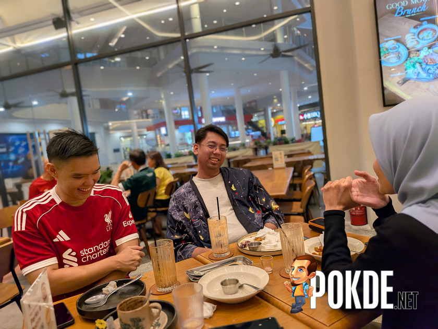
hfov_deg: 71.6
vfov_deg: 56.8
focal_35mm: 24
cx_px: 219
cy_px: 164
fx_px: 304
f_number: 1.7
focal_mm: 4.53
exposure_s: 1/100
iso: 106
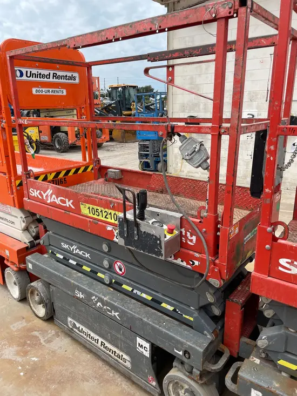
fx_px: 297
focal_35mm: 26
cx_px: 148
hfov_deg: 53.1
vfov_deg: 67.3
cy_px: 198
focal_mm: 4.2
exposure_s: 1/4000
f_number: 1.6
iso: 50
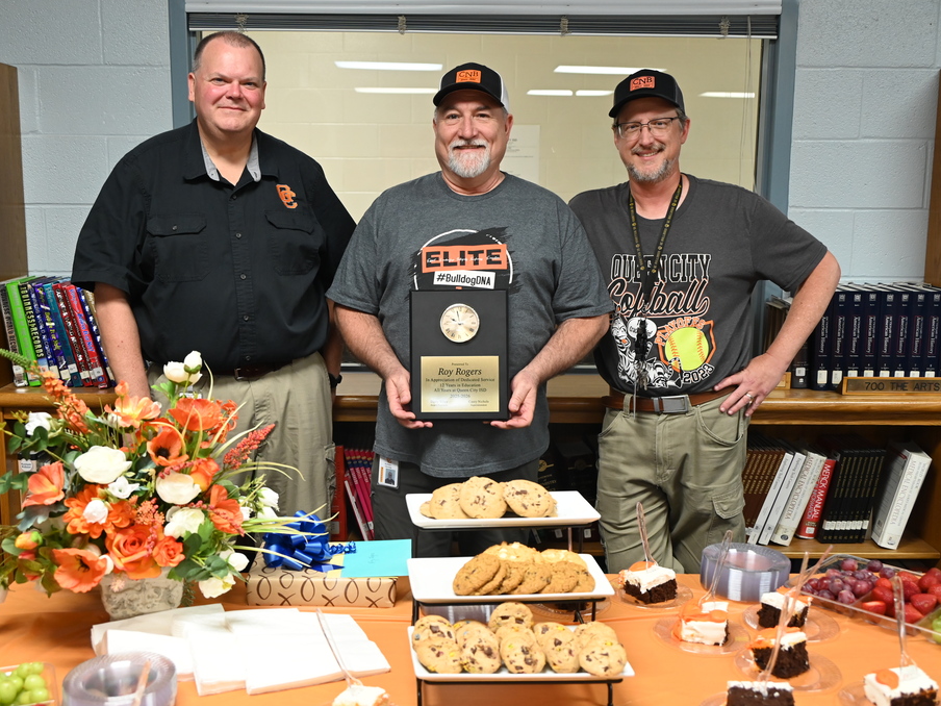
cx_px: 425
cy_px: 354
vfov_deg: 38.1
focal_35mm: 38
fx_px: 1021
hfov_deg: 49.4
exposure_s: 1/125
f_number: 4.8
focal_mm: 34.5
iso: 2800
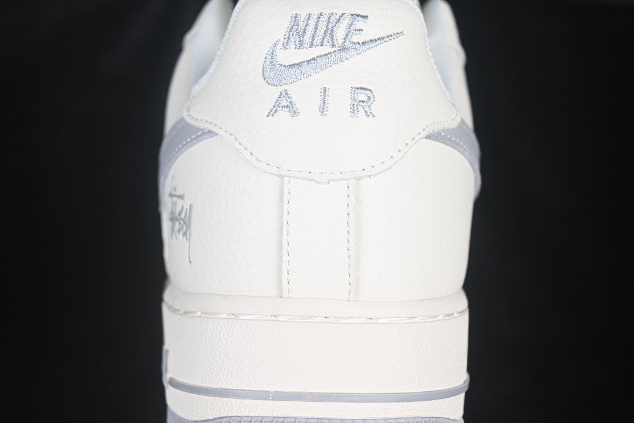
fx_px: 1321
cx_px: 317
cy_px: 212
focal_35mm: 75
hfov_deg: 27.0
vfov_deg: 18.2
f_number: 8
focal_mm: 50
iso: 160
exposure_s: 1/60
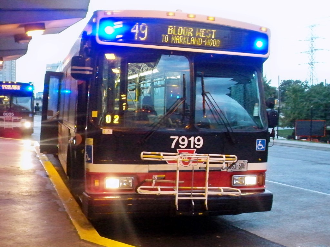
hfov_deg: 42.9
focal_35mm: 44
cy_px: 124
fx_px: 419
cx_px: 165
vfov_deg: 32.9
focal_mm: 7.8
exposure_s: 1/60
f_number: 3.5
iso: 2000
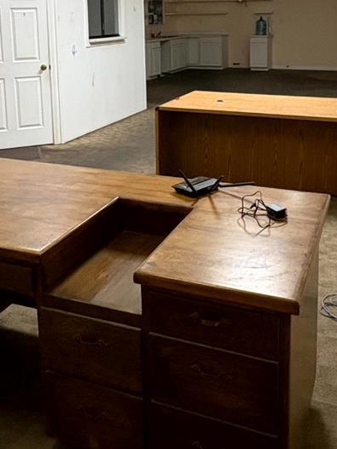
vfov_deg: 44.4
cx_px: 186
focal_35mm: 40
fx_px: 519
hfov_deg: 35.9
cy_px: 85
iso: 400
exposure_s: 1/60
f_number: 2.2
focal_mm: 2.22
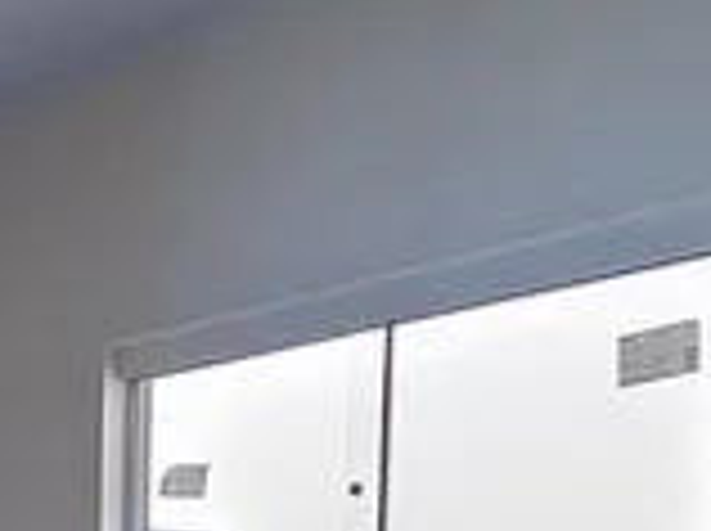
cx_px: -306
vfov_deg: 18.2
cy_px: 880
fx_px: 1395
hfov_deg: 23.7
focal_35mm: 68
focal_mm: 1.74
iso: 50
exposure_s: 1/120
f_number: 2.2
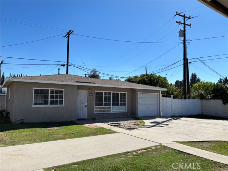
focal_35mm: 26
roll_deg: -0.1
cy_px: 86
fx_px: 171
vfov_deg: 53.1
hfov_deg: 67.3
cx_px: 114
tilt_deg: +3.1
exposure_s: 1/2710
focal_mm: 5.96
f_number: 1.6
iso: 50
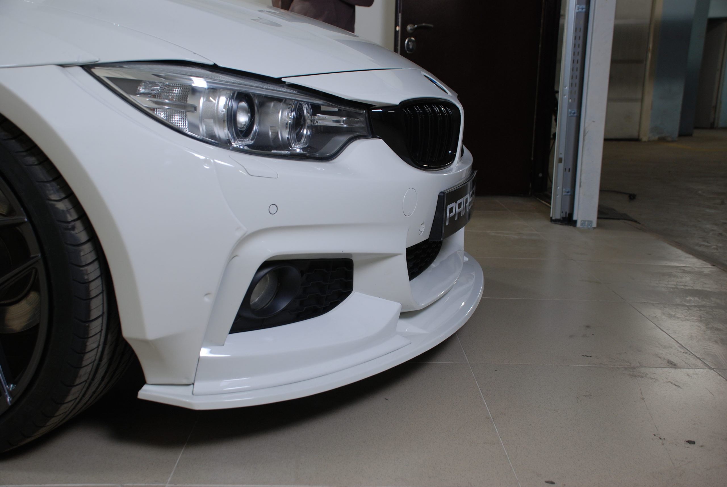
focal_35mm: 39
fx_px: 789
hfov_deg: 49.5
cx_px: 364
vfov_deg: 34.3
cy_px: 244
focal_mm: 26
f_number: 4
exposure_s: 1/10
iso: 160
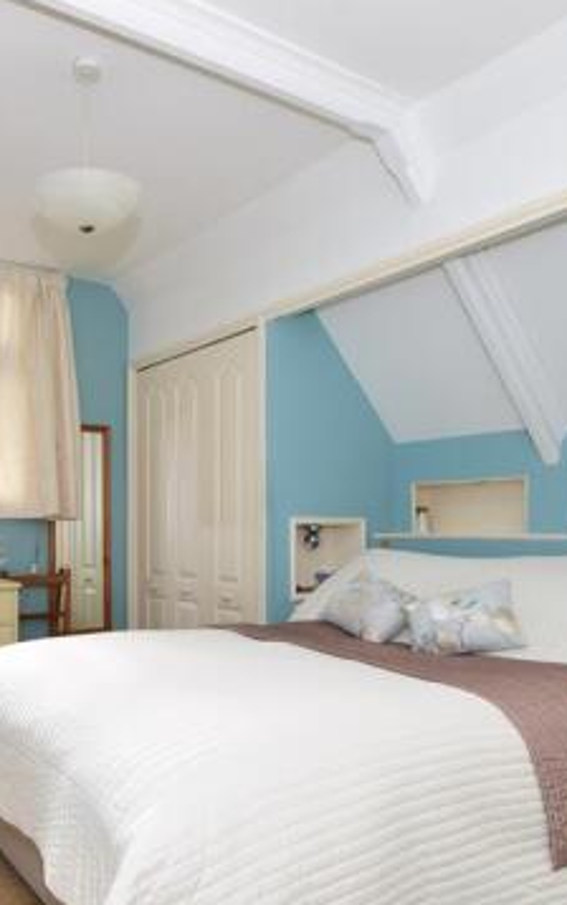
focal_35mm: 28
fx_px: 692
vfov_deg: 66.0
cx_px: 177
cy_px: 527
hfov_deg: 43.8
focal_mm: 10
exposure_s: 1/60
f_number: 7.1
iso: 400
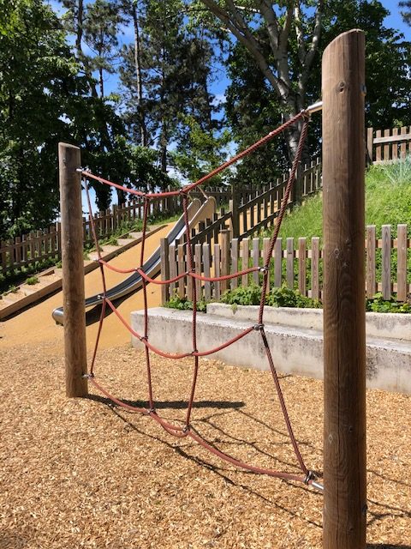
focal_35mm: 28
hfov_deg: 49.7
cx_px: 206
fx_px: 443
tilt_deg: -2.2
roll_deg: +0.9
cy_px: 274
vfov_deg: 63.4
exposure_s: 1/2000
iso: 20
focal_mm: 4
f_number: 1.8
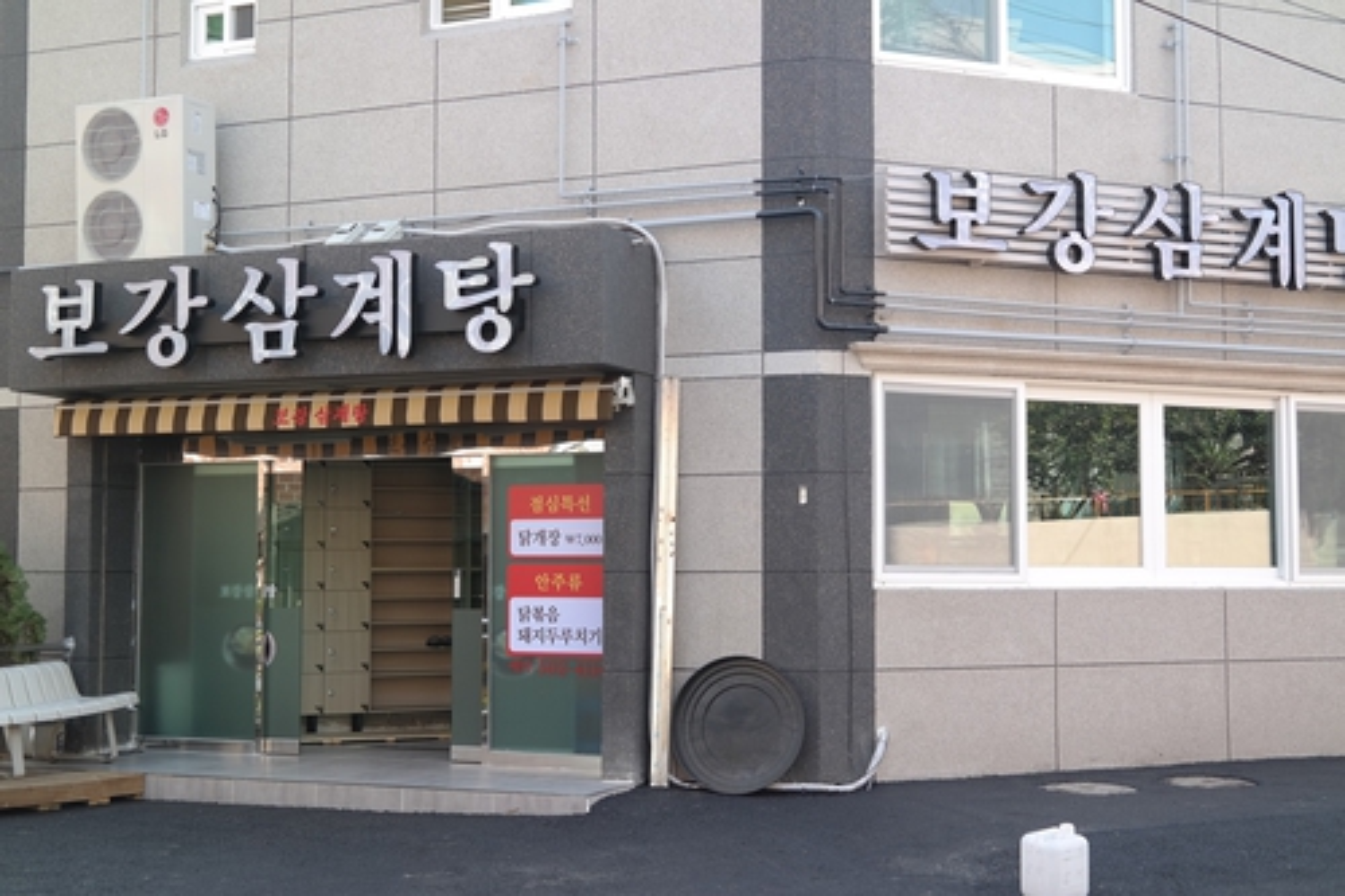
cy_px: 448
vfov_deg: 29.2
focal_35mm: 46
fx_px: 1718
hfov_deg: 42.8
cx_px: 672
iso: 100
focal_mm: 30
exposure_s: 1/200
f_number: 2.8
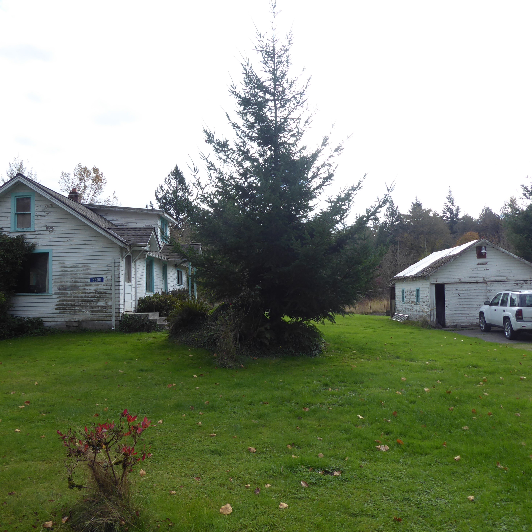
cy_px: 263
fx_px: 504
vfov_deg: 55.6
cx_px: 249
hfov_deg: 55.6
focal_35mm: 29
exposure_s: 1/400
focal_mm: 4.3
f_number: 3.3
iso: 80
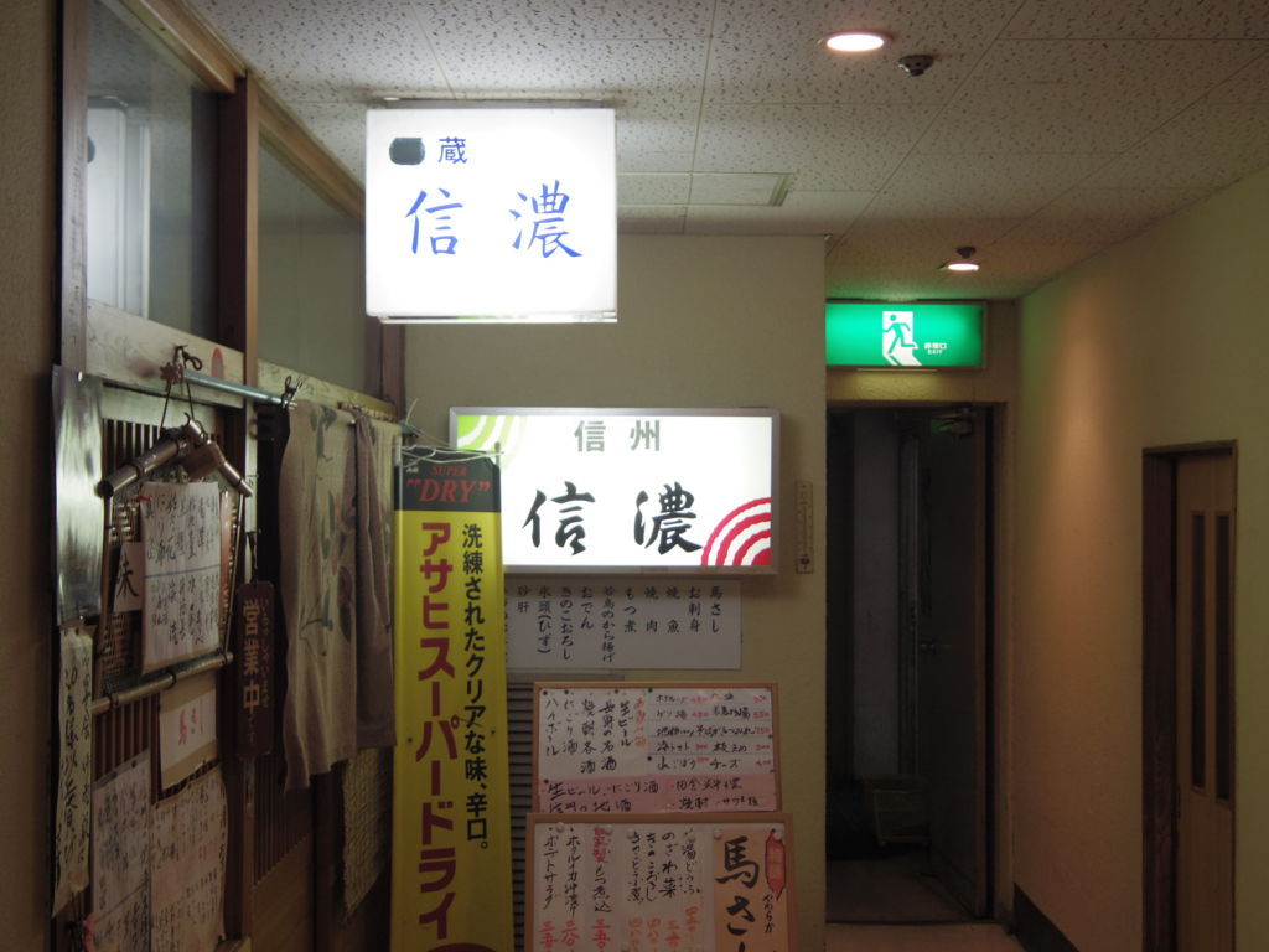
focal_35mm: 47
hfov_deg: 40.4
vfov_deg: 30.9
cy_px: 476
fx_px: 1723
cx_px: 634
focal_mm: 8.5
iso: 250
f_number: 1.9
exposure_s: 1/80
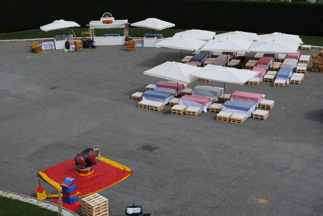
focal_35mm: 52
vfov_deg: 25.8
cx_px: 162
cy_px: 108
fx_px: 472
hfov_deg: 37.8
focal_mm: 35
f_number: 8
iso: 100
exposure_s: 1/250
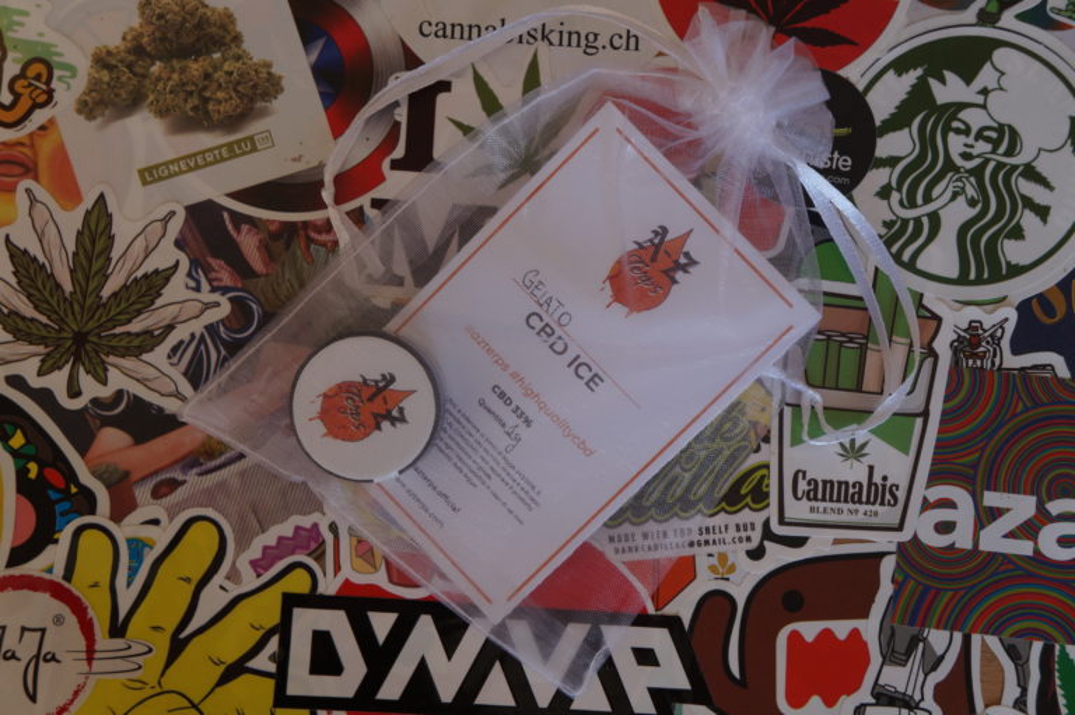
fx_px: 1701
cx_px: 538
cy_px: 358
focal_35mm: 57
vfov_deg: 23.7
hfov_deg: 35.1
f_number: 5.6
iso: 100
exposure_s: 1/80
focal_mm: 38
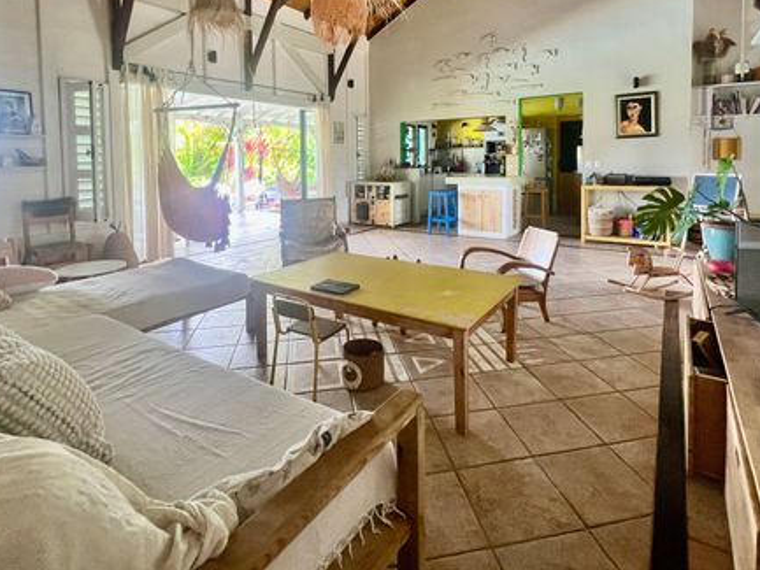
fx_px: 395
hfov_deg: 87.7
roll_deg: +1.0
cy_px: 179
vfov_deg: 69.1
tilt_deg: -2.4
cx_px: 393
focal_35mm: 18
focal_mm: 1.57
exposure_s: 1/99
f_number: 1.8
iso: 250
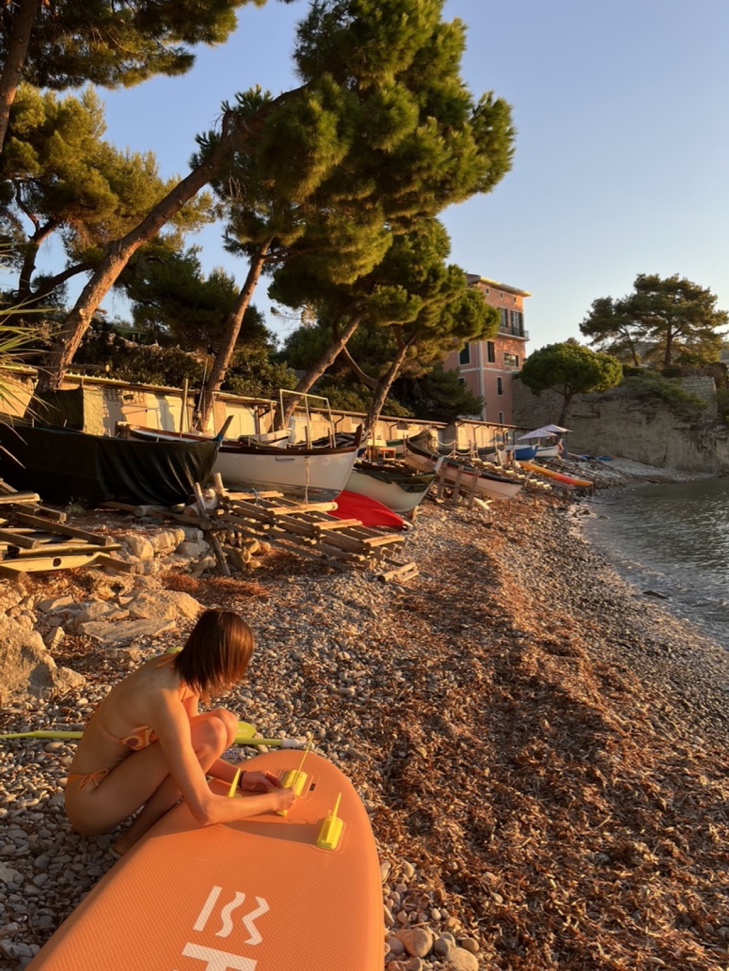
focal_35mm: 26
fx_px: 730
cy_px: 486
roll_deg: +3.1
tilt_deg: -1.1
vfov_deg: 67.3
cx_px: 364
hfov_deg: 53.1
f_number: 1.6
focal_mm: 5.1
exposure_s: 1/371
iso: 50
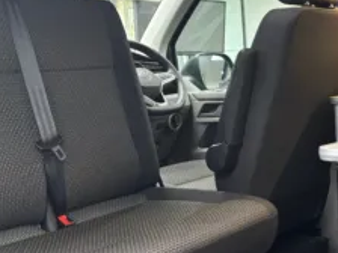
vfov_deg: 25.2
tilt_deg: -6.4
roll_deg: +2.7
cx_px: 294
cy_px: 121
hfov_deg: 31.9
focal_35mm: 58
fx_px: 566
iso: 320
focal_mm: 5.96
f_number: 1.6
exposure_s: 1/50
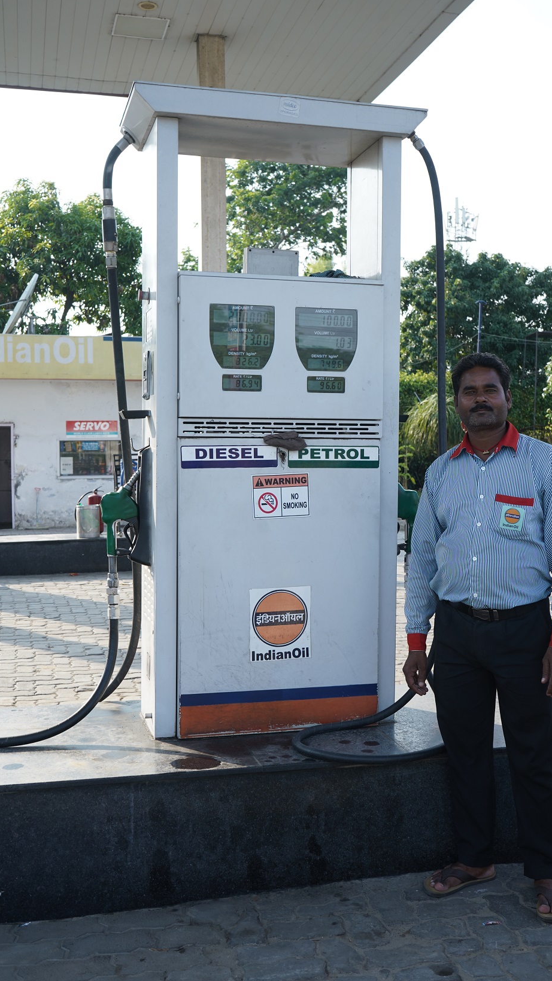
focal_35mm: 39
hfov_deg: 30.4
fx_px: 1015
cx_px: 318
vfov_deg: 51.6
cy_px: 488
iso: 100
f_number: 7.1
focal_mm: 37
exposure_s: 1/60
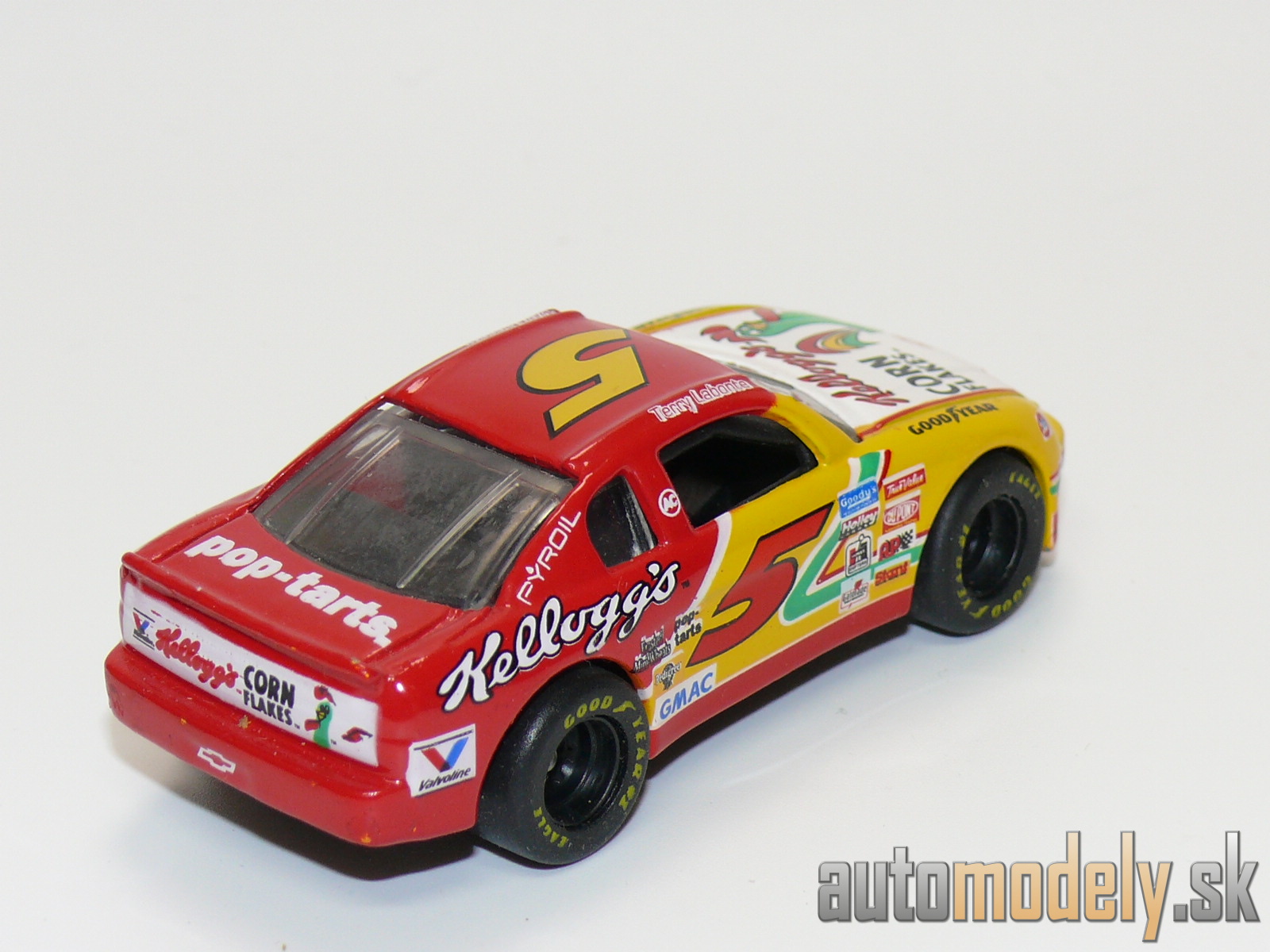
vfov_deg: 12.8
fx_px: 4256
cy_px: 476
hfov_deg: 17.0
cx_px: 635
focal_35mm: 116
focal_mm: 14.3
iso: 100
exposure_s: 1/30
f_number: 4
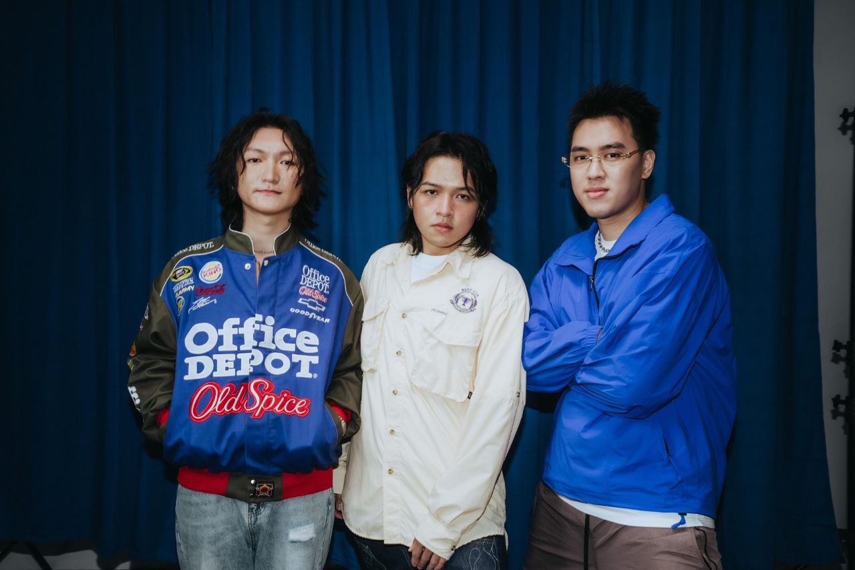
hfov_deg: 49.6
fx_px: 926
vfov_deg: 34.2
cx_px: 428
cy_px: 285
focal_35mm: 39
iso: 100
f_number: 4.5
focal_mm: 39
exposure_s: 1/125
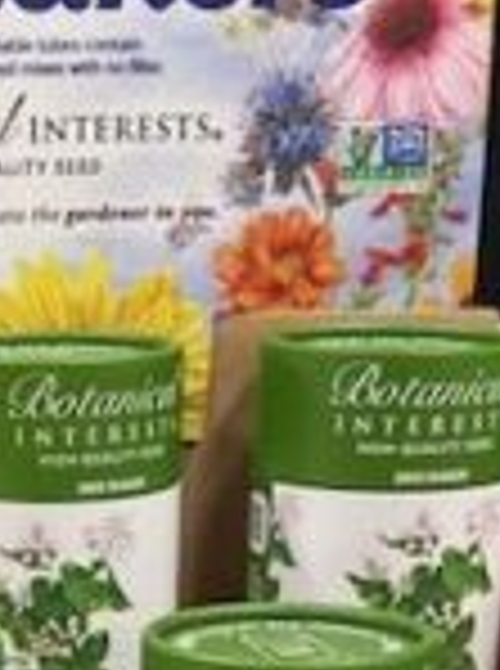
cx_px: -9
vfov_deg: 19.4
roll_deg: -0.8
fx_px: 1799
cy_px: 895
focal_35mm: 93
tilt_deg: -21.2
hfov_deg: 15.5
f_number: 1.78
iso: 250
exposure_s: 1/74
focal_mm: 6.86
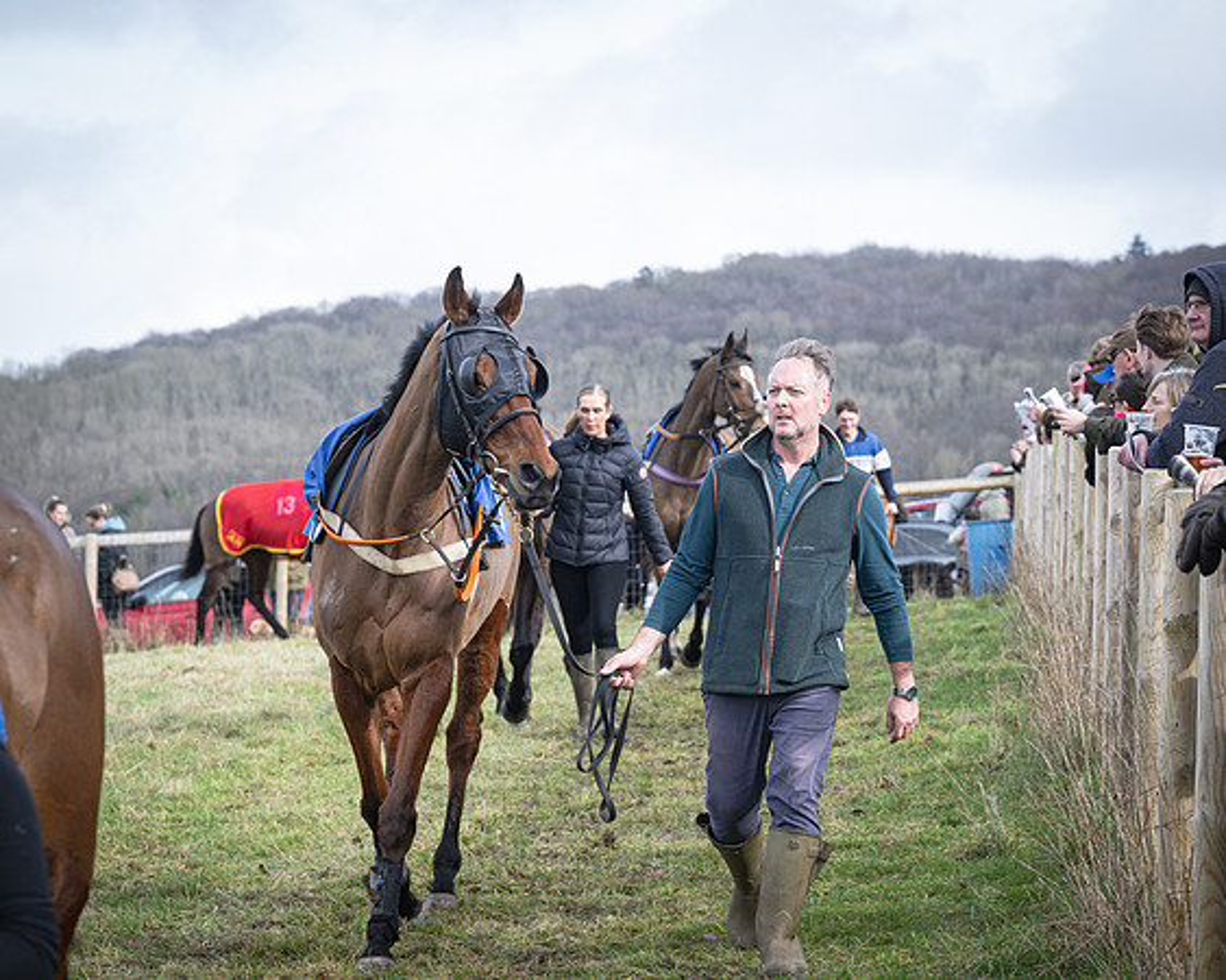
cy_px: 490
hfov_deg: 13.8
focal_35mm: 140
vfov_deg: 11.0
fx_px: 5068
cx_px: 616
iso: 200
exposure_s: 1/400
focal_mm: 83
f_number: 5
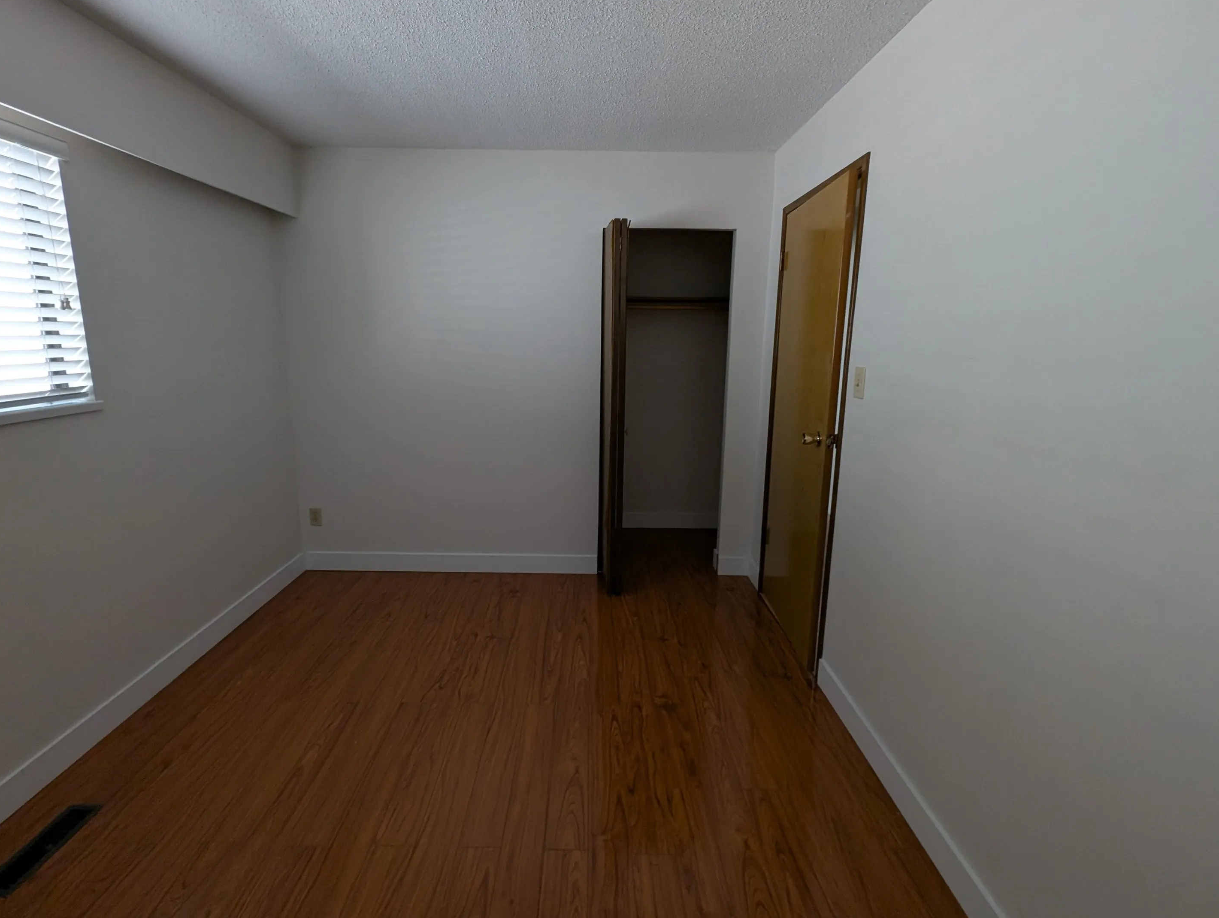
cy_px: 434
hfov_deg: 102.0
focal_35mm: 14
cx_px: 593
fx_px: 494
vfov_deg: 85.7
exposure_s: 1/70.1
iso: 126
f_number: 2.2
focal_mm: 1.95
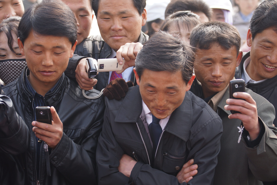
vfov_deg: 10.2
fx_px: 1039
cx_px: 138
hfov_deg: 15.2
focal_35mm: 135
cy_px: 92
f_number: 5
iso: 100
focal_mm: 90
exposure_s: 1/160
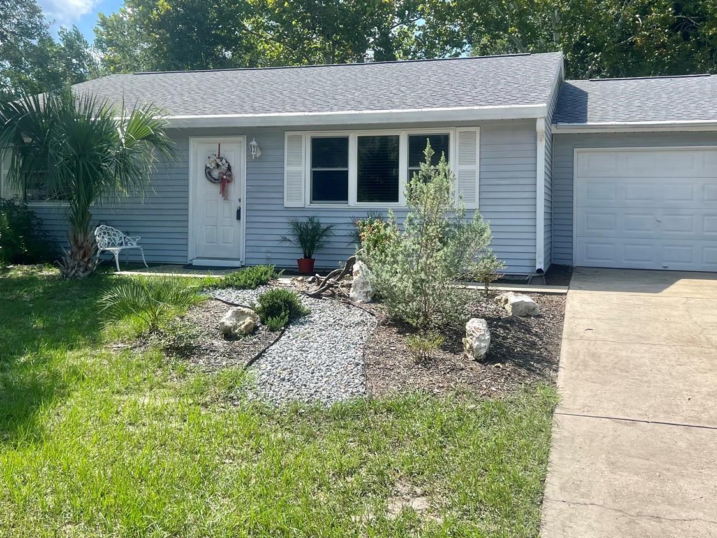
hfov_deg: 50.1
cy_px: 200
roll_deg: -1.0
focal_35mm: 37
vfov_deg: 38.4
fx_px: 766
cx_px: 341
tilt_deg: -0.4
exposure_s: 1/3704
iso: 50
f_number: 1.5
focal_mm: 5.7
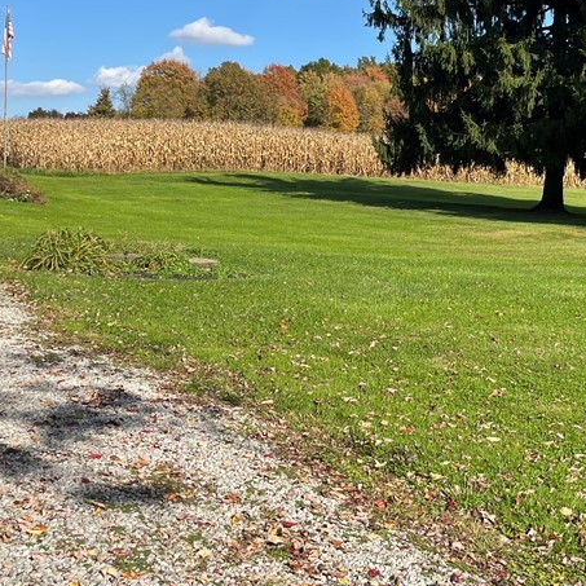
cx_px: 413
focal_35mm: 52
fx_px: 996
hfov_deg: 32.4
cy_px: 232
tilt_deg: +0.2
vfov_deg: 32.7
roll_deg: -1.2
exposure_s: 1/2463
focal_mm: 5.1
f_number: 1.6
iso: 50
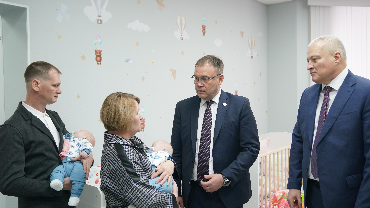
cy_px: 101
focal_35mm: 35
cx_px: 186
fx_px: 343
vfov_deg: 33.7
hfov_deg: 56.6
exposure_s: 1/320
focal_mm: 33
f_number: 3.2
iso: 1250
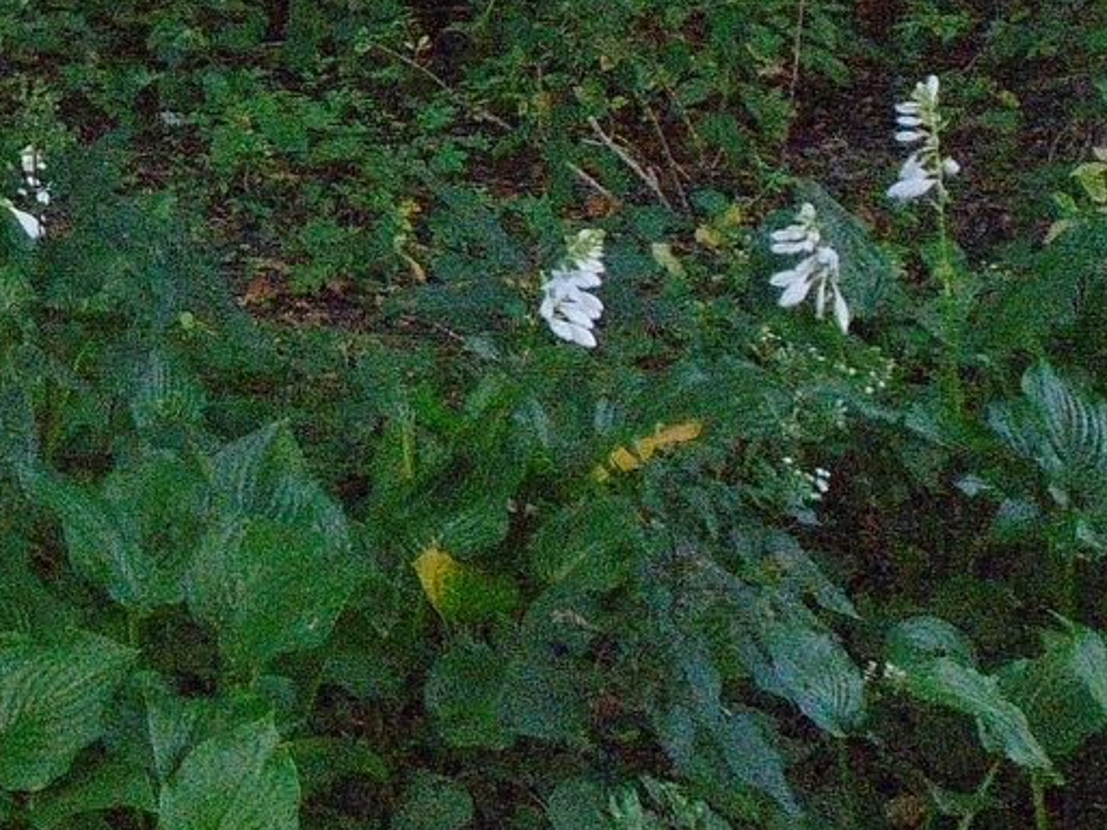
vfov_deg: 13.2
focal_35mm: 109
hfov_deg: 16.8
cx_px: -404
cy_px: -145
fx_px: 3486
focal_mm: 5.5
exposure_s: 1/200
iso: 800
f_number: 3.5
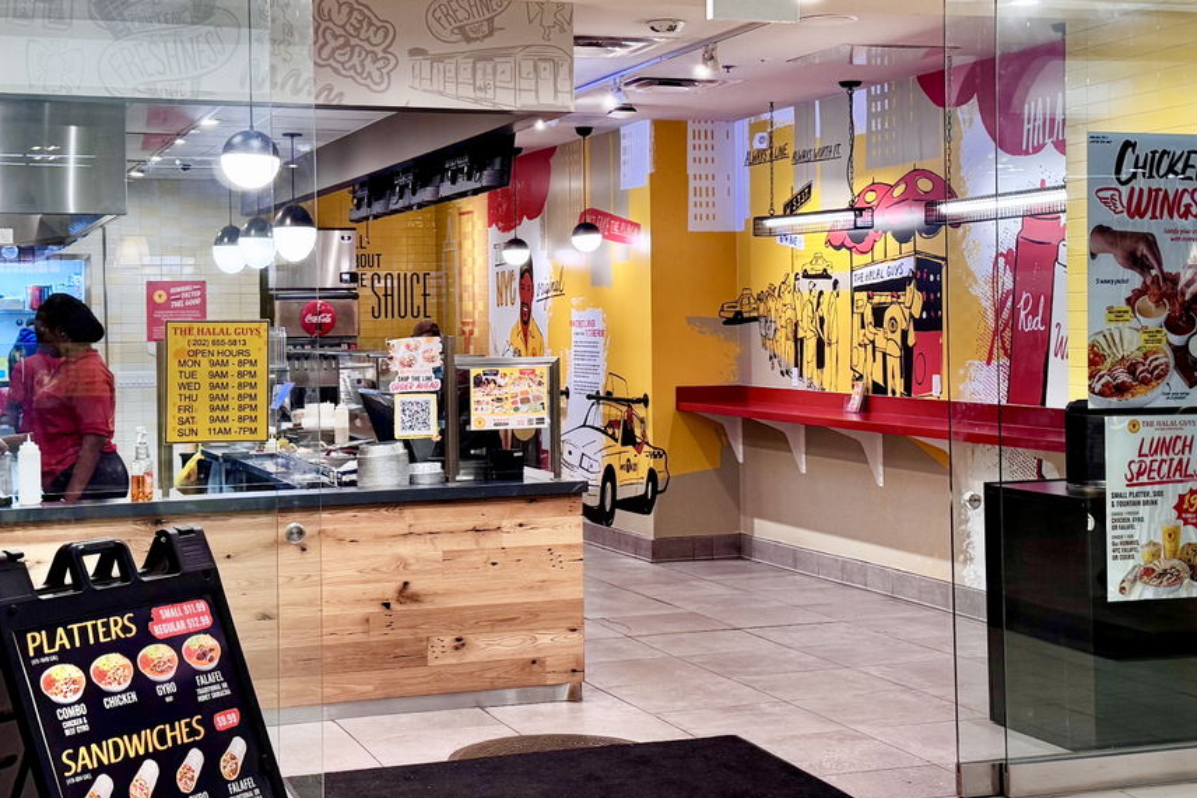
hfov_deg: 35.6
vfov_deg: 24.2
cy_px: 313
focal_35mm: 56
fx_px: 1862
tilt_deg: -0.4
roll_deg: +0.4
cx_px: 596
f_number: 1.78
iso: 200
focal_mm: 6.76
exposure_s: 1/120
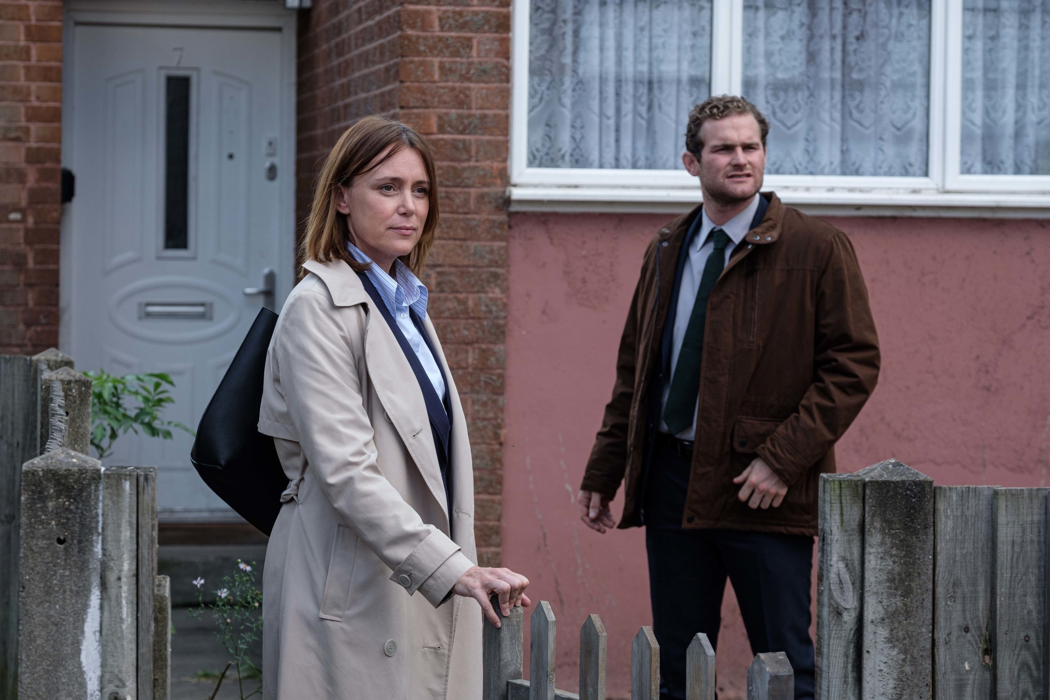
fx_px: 3004
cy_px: 350
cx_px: 525
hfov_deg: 19.8
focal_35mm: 103
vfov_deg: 13.3
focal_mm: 68.7
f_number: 4.5
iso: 640
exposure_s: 1/400
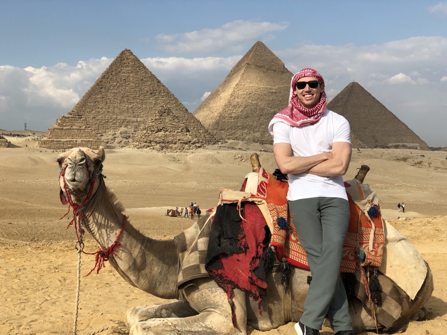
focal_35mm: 52
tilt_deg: -2.0
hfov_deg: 36.8
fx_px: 671
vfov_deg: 28.0
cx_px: 224
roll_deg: +0.0
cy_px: 168
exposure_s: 1/1043
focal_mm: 6
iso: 16
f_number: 2.4
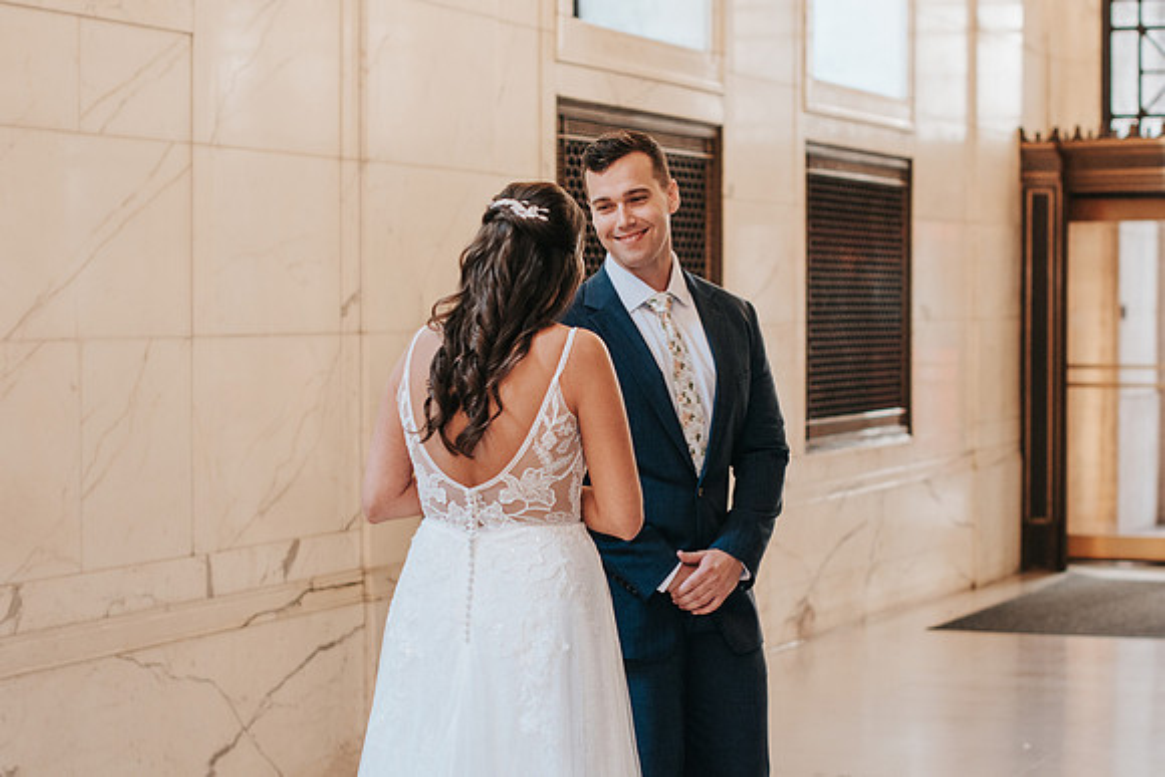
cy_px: 419
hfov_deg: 24.0
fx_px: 2742
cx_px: 642
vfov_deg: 16.1
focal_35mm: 85
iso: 800
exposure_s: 1/200
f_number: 2.8
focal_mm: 50
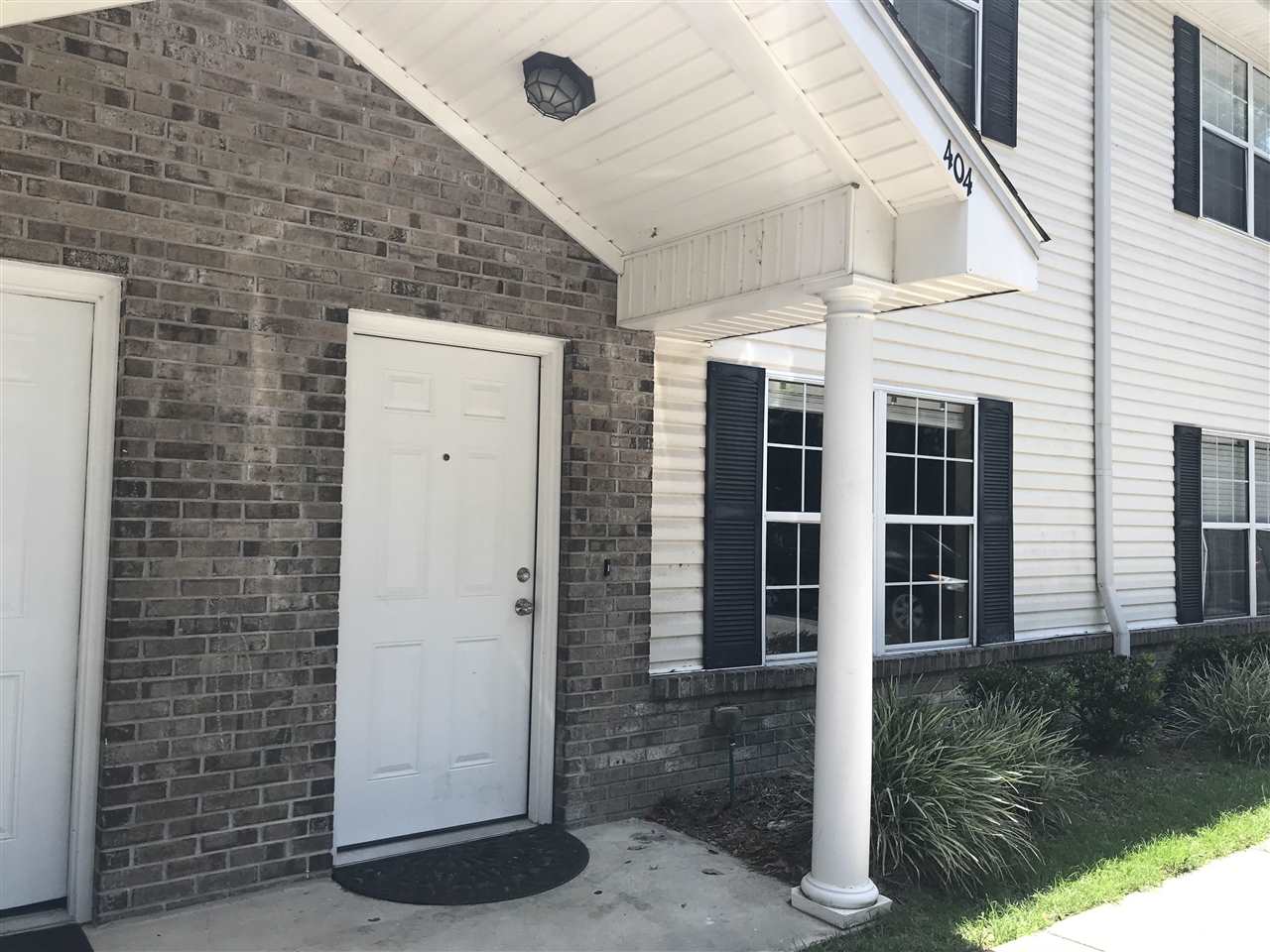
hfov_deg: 63.4
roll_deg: -0.9
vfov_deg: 49.7
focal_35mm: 28
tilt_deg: +2.9
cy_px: 476
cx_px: 635
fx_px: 1027
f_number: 1.8
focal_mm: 3.99
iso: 20
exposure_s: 1/665
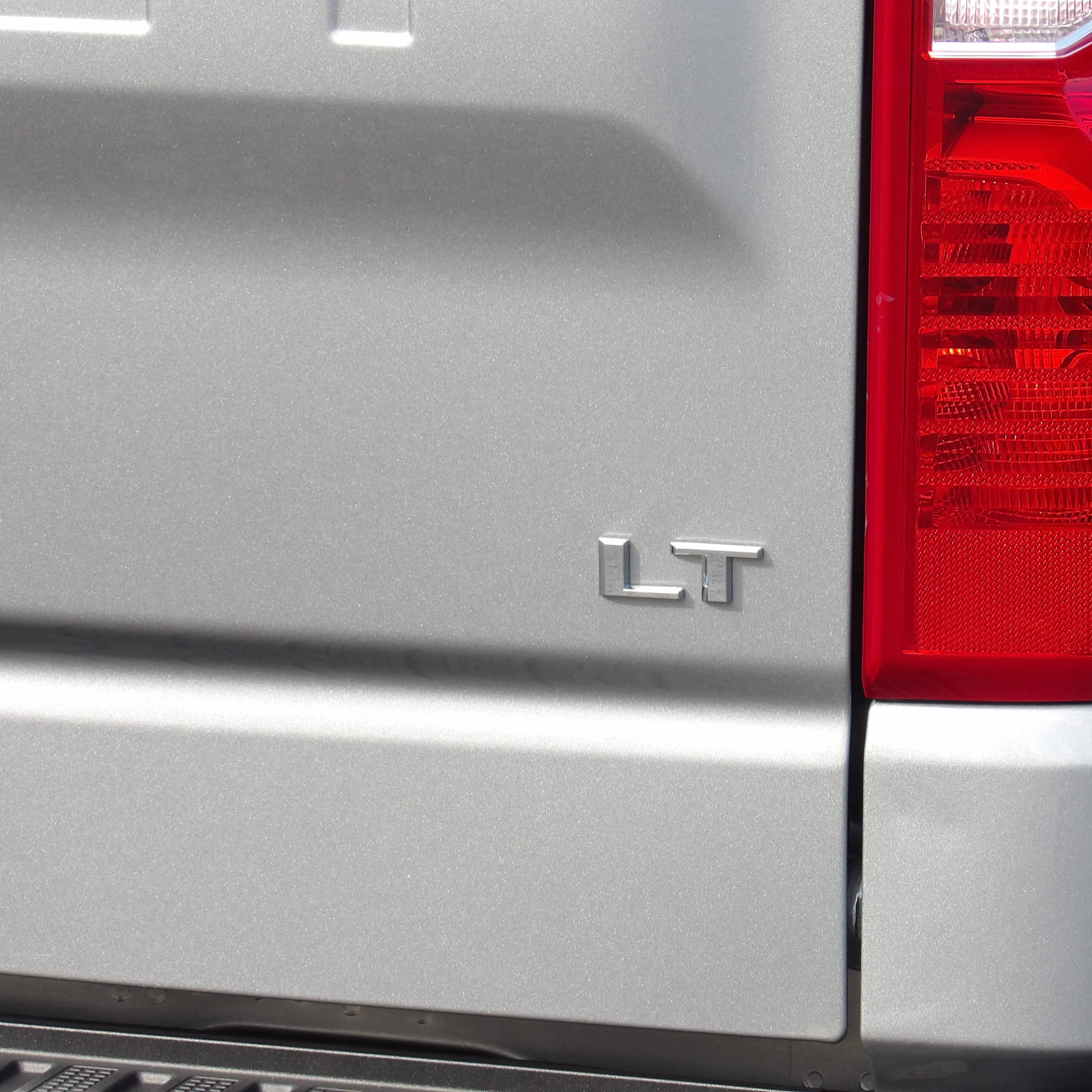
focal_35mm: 262
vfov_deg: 6.7
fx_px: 9351
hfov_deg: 6.7
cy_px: 546
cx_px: 725
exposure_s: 1/122
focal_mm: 39.8
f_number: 4.5
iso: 100
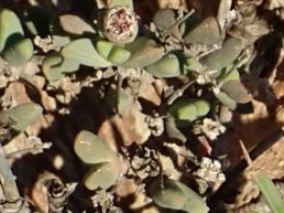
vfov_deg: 4.1
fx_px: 2926
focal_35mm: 357
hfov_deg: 5.5
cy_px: 420
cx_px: 368
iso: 100
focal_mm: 8.41
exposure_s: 1/500
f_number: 4.5
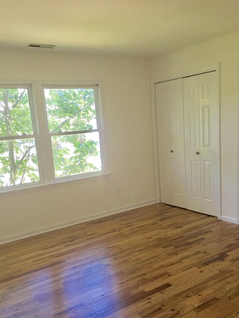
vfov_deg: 55.2
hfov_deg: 42.9
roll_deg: +4.5
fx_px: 304
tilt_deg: -9.5
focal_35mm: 33
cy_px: 177
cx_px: 114
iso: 40
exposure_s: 1/30
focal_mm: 4.15
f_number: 2.2
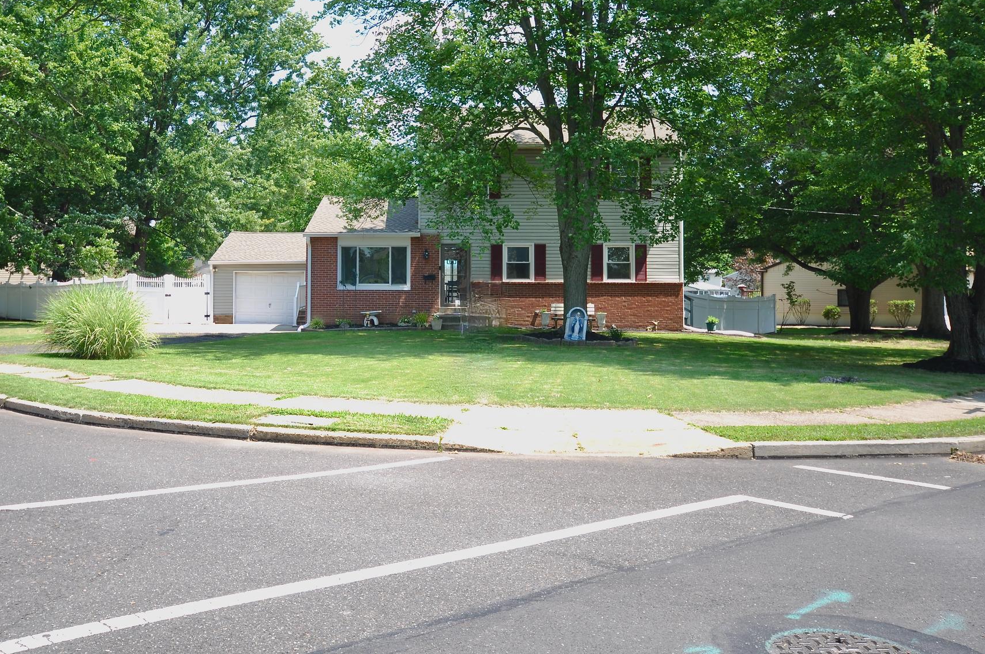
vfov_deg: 66.6
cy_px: 264
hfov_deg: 89.4
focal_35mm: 18
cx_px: 415
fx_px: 492
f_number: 5
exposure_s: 1/100
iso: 100
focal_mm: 10
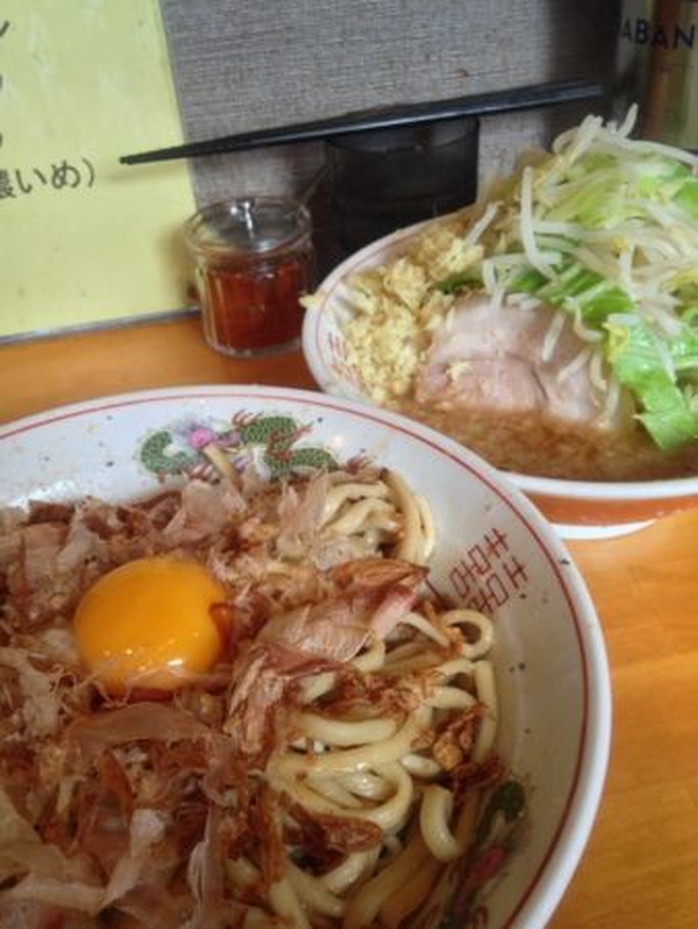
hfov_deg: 40.7
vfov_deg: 52.6
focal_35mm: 35
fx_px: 940
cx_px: 349
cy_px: 464
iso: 50
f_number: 2.4
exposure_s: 1/40
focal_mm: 4.28
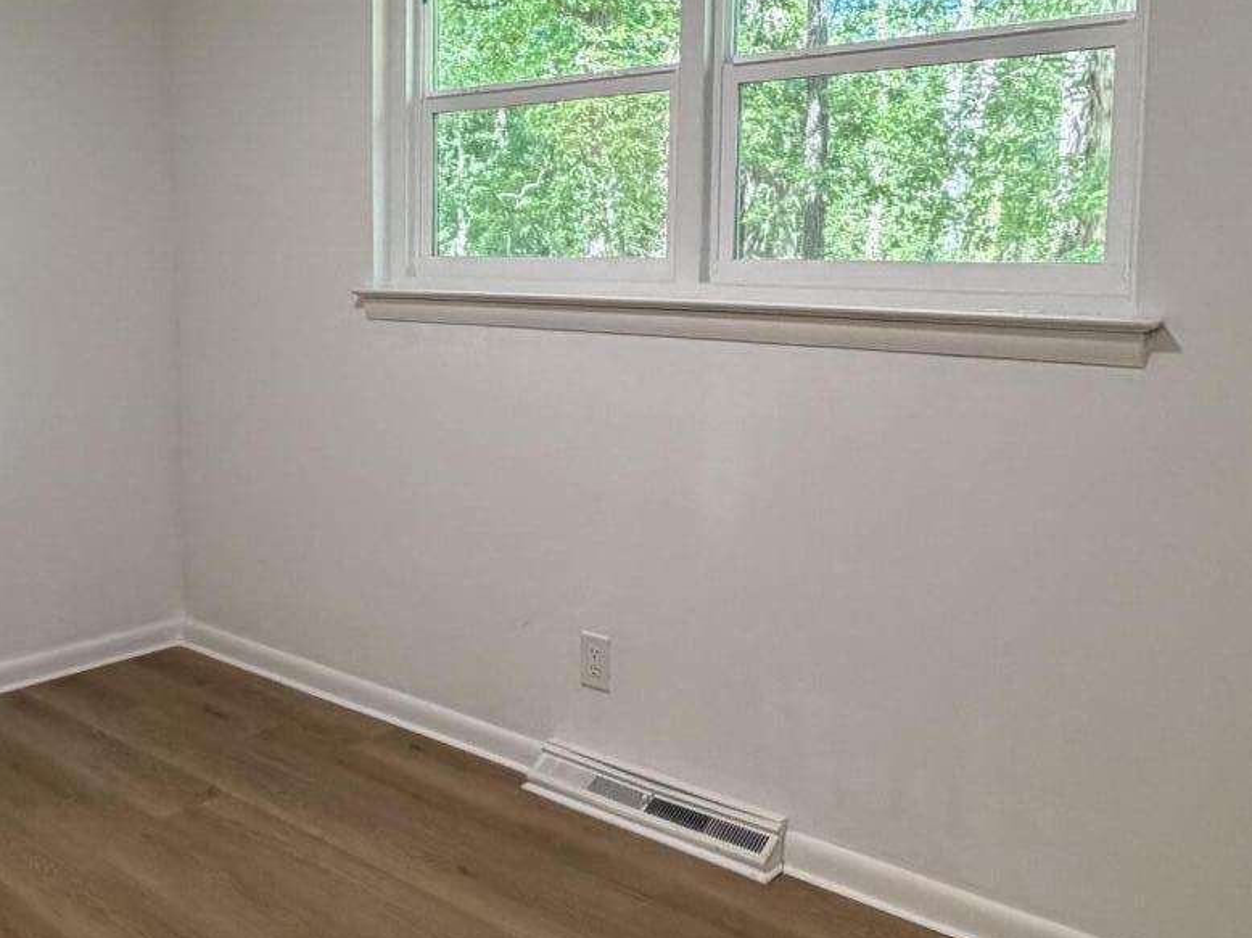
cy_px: 376
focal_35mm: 36
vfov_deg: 39.5
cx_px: 451
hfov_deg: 50.7
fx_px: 1302
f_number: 2.2
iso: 320
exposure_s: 1/120
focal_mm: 2.22
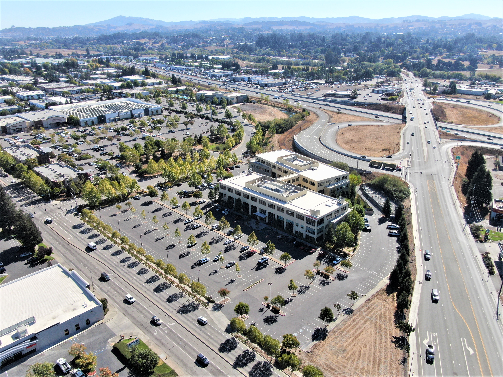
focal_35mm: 29
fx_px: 421
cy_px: 188
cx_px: 252
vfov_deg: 48.2
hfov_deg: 61.7
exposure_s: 1/1250
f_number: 3
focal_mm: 5
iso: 100
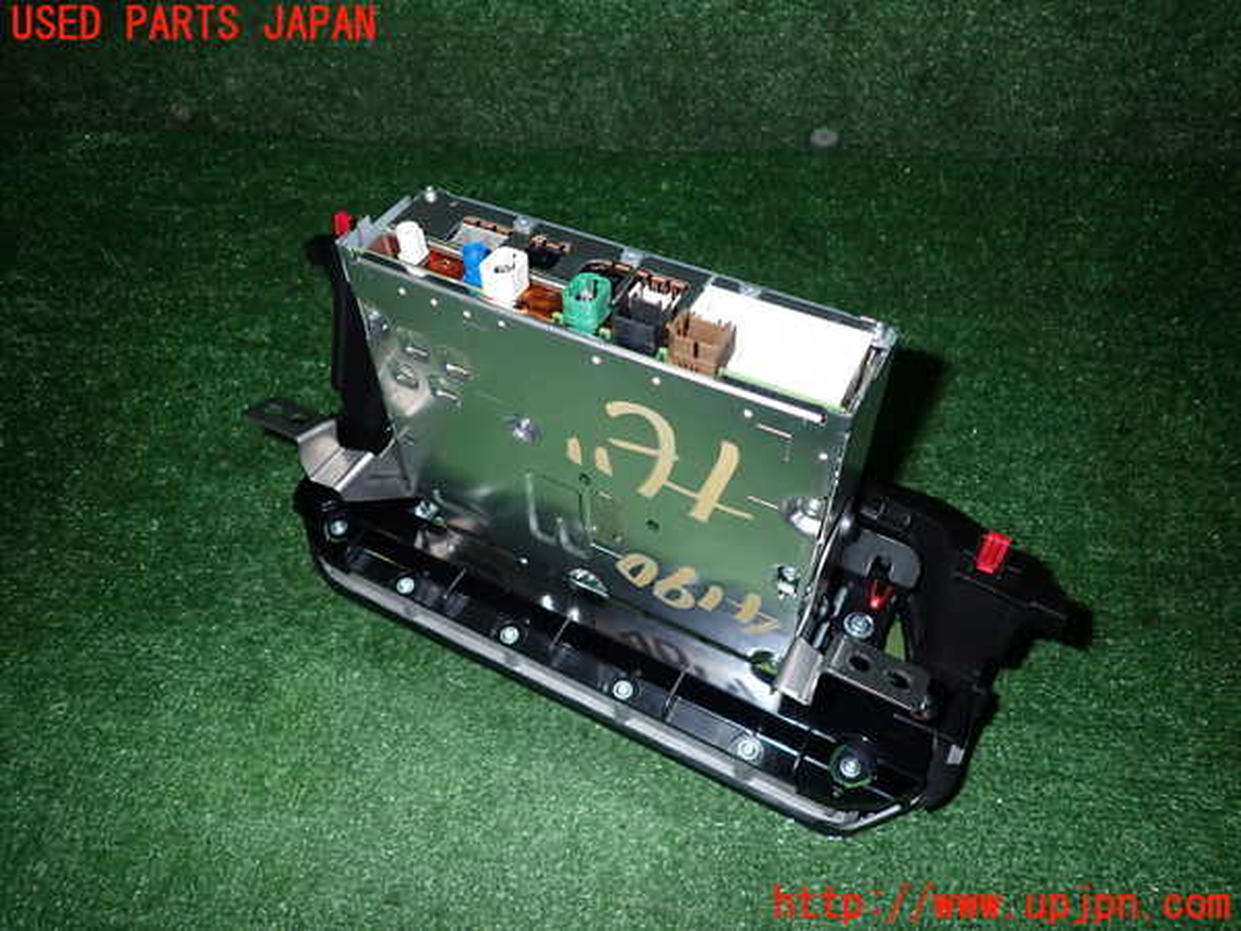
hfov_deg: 69.4
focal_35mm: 25
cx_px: 620
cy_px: 466
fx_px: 896
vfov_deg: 54.9
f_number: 5.6
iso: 200
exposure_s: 1/30
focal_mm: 4.5
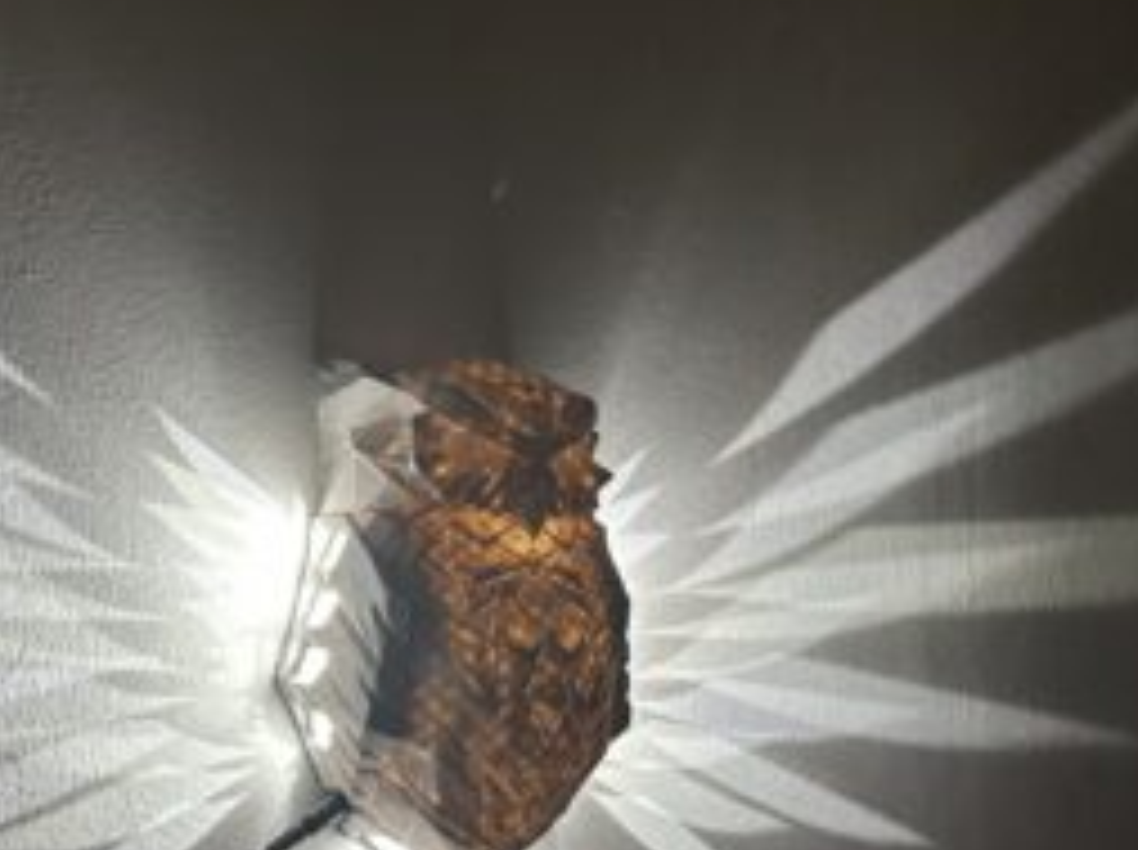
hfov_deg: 33.5
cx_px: 360
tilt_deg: +5.2
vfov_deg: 25.3
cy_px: 652
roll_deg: -1.0
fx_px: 1871
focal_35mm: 57
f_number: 1.78
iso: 640
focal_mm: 6.86
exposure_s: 1/50
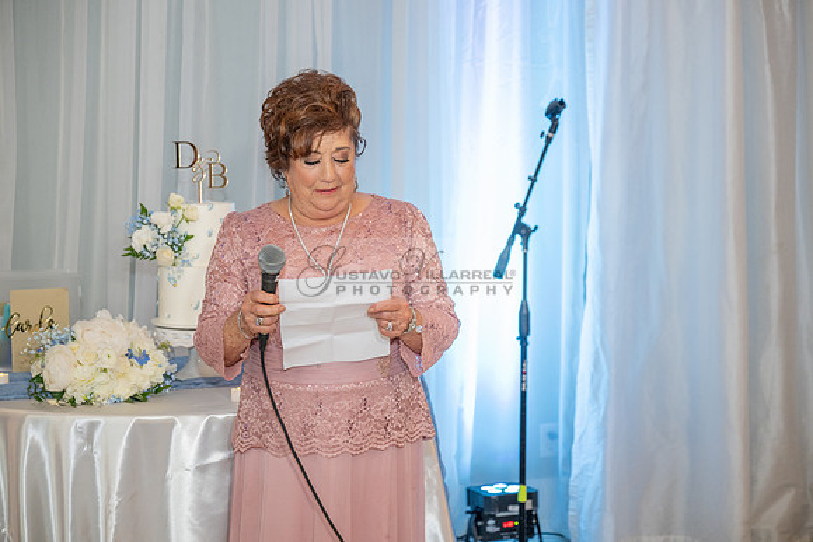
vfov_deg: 19.5
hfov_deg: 28.8
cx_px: 406
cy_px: 271
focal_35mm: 70
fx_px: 1581
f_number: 2.8
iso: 1000
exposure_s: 1/160
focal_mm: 70
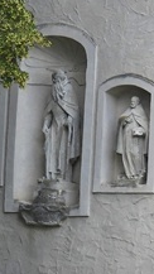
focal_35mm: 962
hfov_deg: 1.3
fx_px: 6986
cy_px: 220
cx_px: 136
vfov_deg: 2.2
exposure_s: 1/320
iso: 100
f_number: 4.5
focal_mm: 42.8
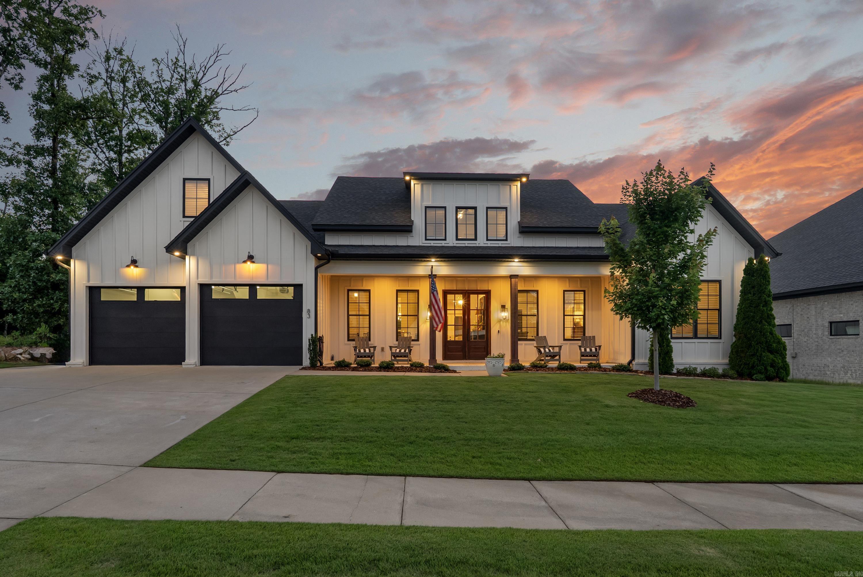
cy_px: 288
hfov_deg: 88.4
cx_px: 432
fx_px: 444
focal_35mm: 18
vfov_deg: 66.0
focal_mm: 18.5
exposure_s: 1/6
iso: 640
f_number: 7.1
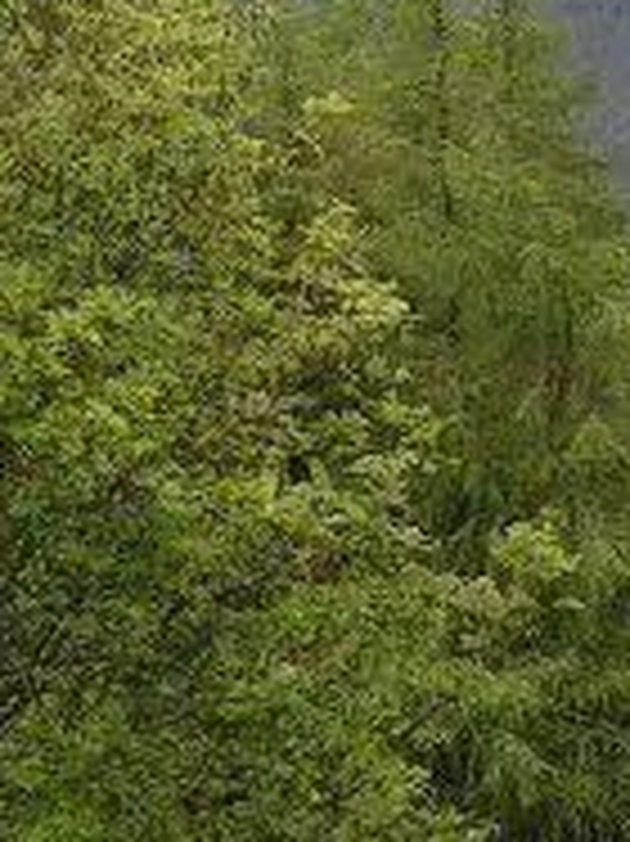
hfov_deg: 11.1
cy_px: 653
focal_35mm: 130
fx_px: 3158
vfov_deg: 15.1
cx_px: 860
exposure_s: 1/80
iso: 50
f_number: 5.6
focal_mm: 5.8
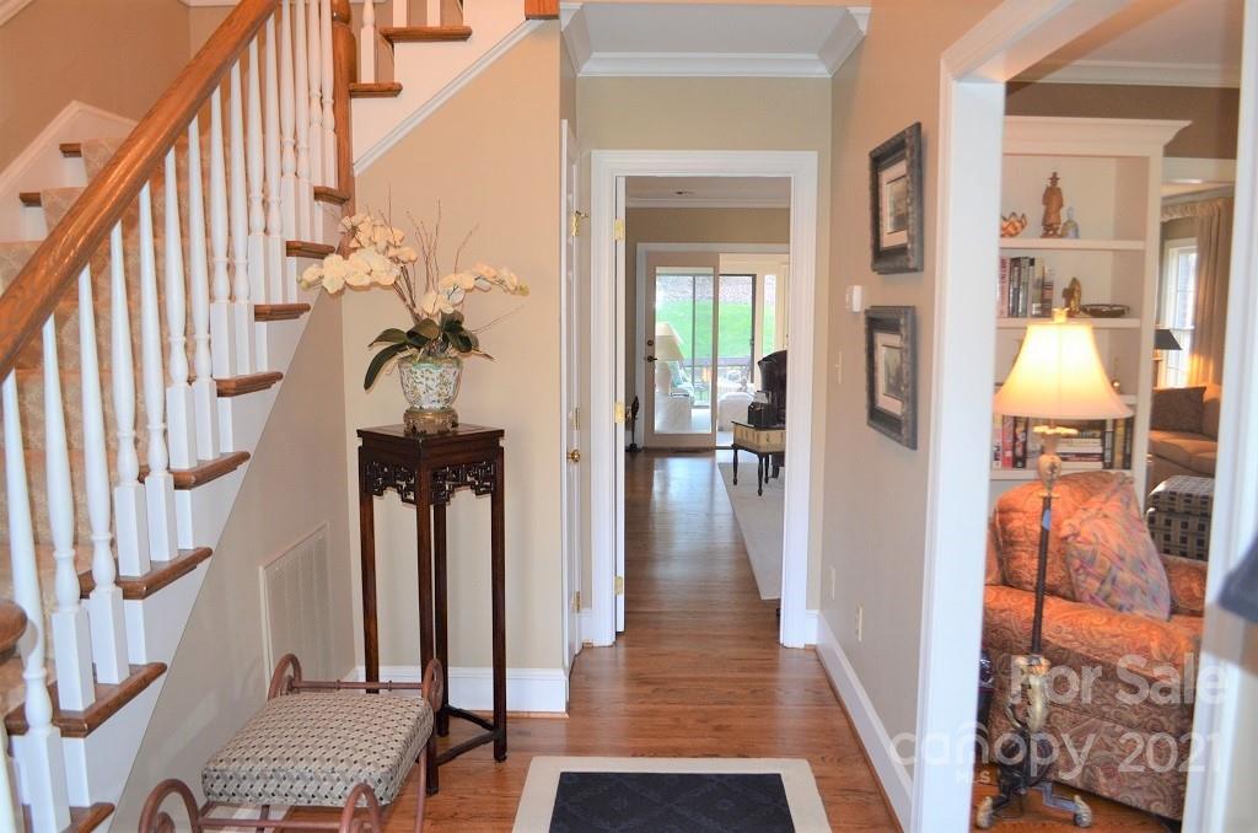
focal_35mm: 27
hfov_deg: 67.5
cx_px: 629
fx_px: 941
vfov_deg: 47.7
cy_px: 416
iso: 900
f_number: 3.5
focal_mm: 18
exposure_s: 1/60
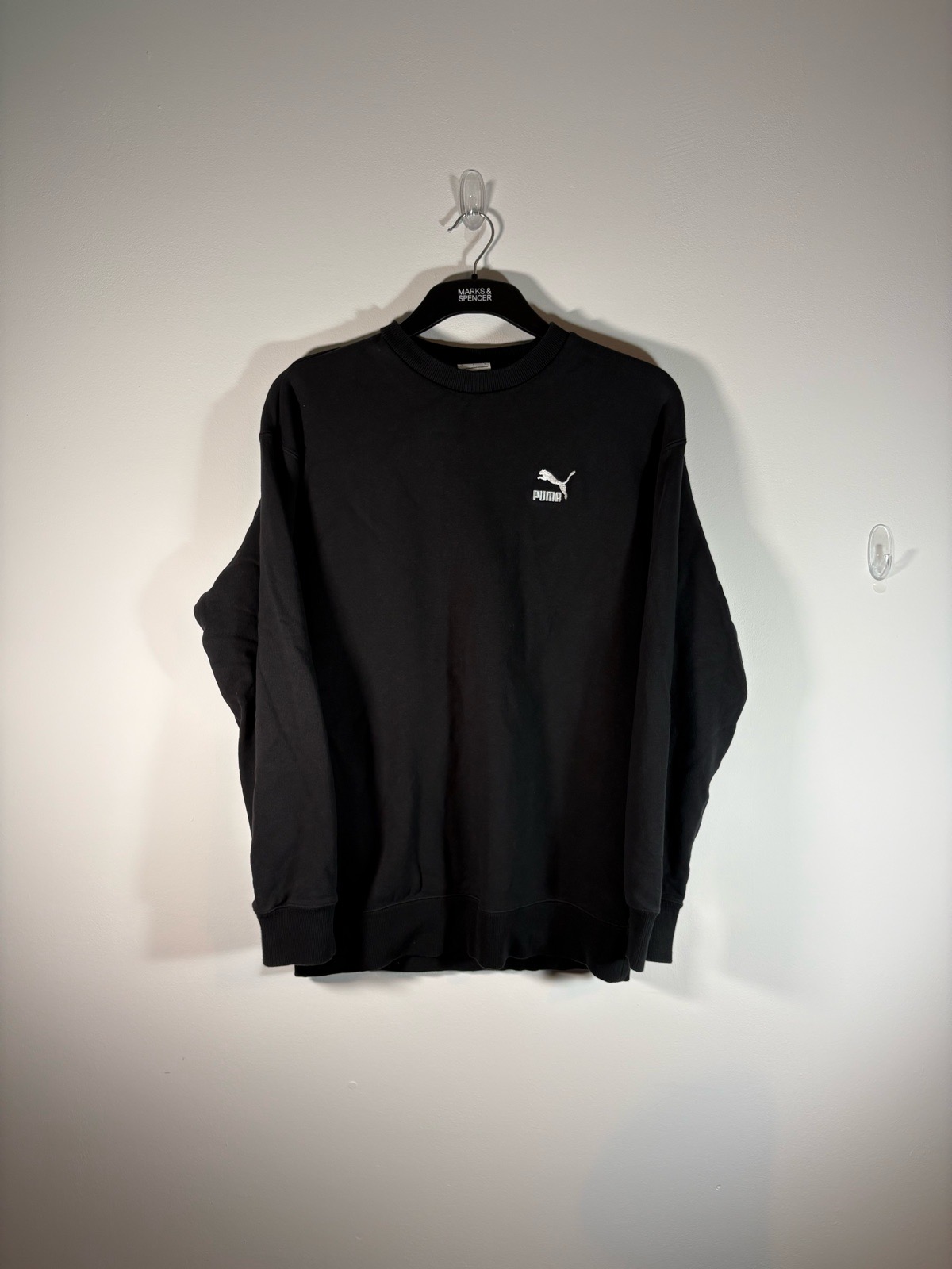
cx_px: 476
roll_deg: +0.1
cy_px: 634
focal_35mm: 26
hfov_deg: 53.1
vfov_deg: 67.3
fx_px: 953
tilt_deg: -5.4
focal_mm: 5.96
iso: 80
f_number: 1.6
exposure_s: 1/100
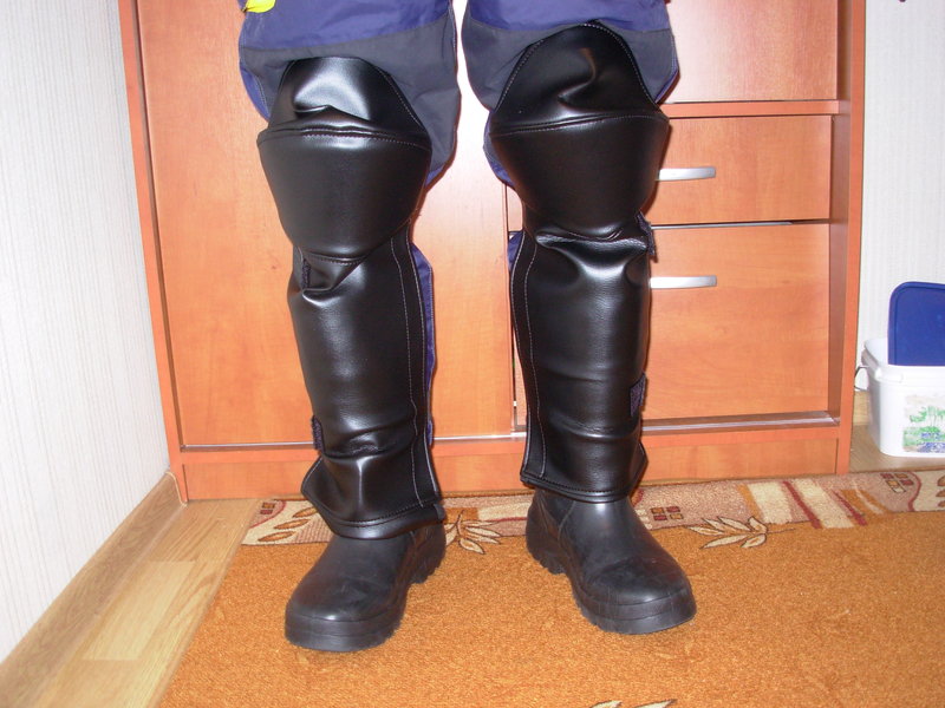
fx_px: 1037
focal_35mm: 38
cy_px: 354
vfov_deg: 37.7
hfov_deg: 49.0
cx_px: 472
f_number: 2.9
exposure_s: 1/46.6
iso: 73
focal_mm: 6.3
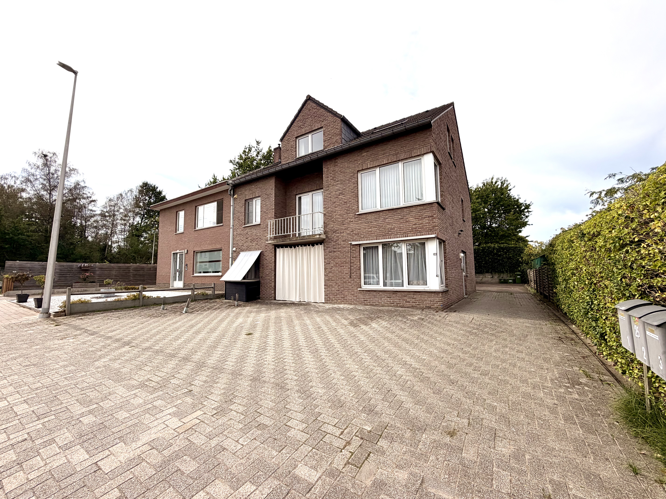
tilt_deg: +6.5
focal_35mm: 14
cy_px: 250
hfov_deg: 102.1
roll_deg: +1.2
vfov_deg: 85.7
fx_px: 269
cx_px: 333
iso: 20
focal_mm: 2.22
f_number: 2.2
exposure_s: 1/1017
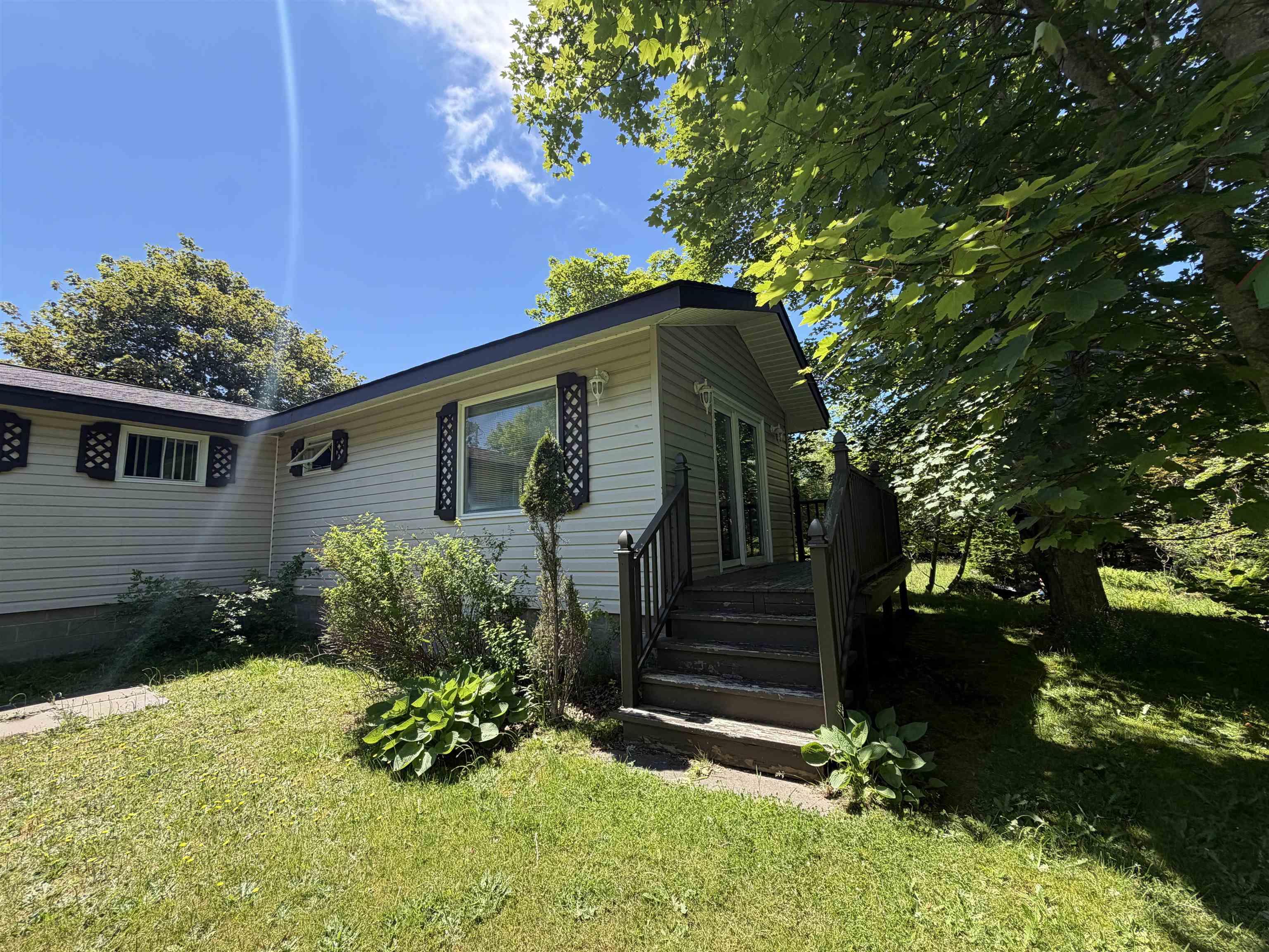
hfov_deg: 102.1
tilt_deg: +6.8
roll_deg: +1.1
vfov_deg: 85.7
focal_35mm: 14
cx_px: 634
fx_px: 513
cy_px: 476
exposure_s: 1/638
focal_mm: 2.22
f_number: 2.2
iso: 40
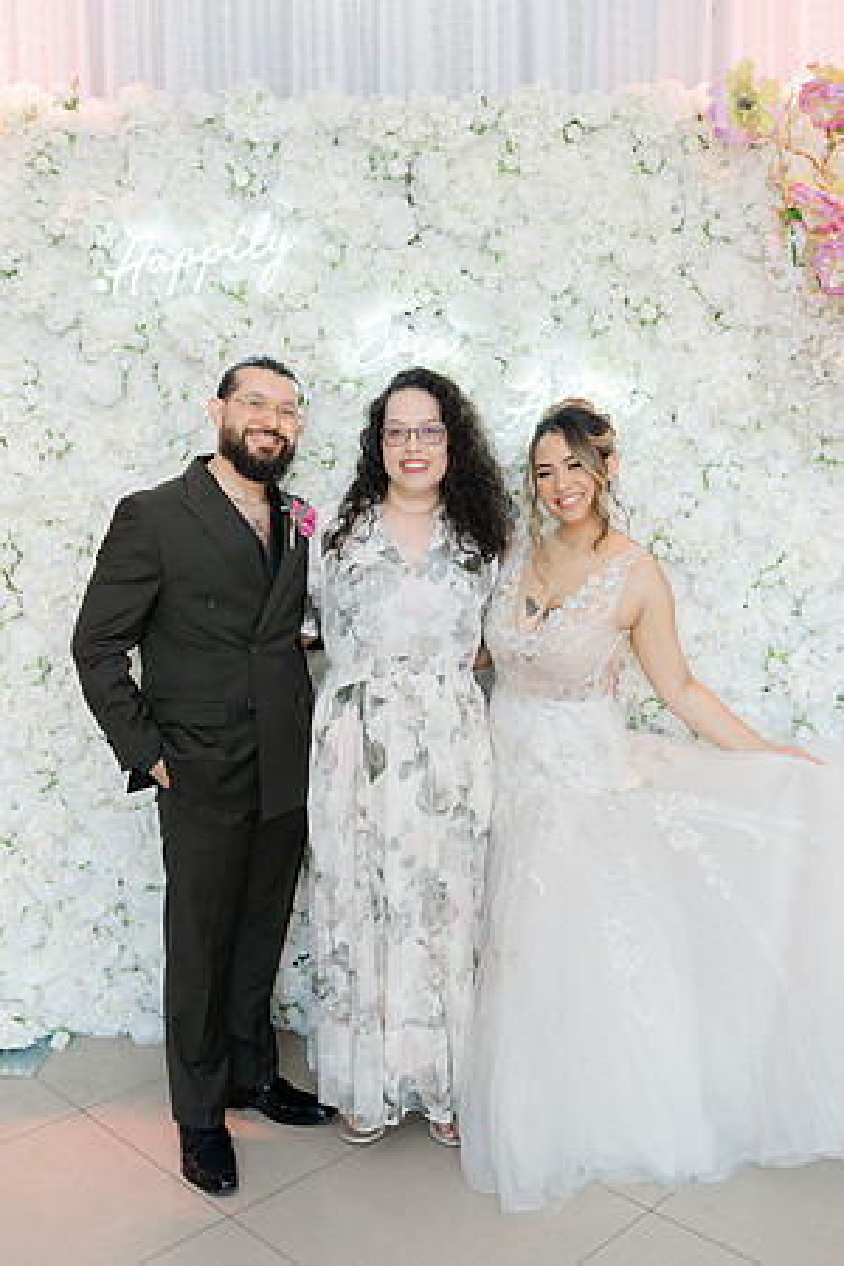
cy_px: 633
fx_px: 1231
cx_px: 422
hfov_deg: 37.9
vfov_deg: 54.4
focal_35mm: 35
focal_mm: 35
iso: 400
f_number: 4
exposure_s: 1/160
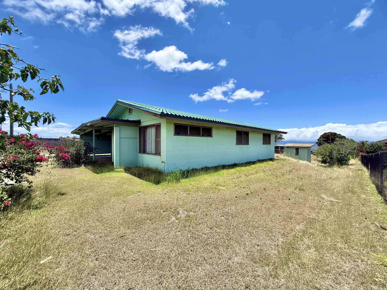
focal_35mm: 14
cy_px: 145
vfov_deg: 85.7
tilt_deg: -0.1
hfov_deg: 102.1
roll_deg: +0.3
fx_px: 157
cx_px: 194
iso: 50
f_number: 2.2
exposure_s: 1/1795
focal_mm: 2.22
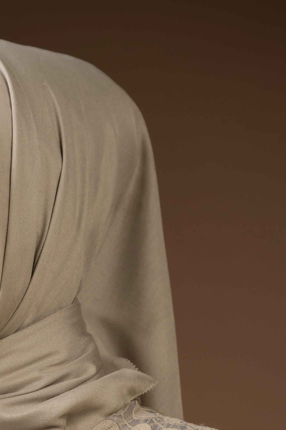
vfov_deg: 12.5
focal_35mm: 162
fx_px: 1933
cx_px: -32
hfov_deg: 8.4
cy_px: 439
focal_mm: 70
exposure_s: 1/160
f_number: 5
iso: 400
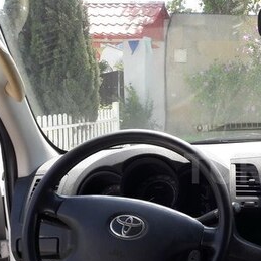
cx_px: 287
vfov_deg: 27.2
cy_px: 169
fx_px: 537
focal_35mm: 63
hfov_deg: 25.3
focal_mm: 3.7
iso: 40
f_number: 1.9
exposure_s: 1/344
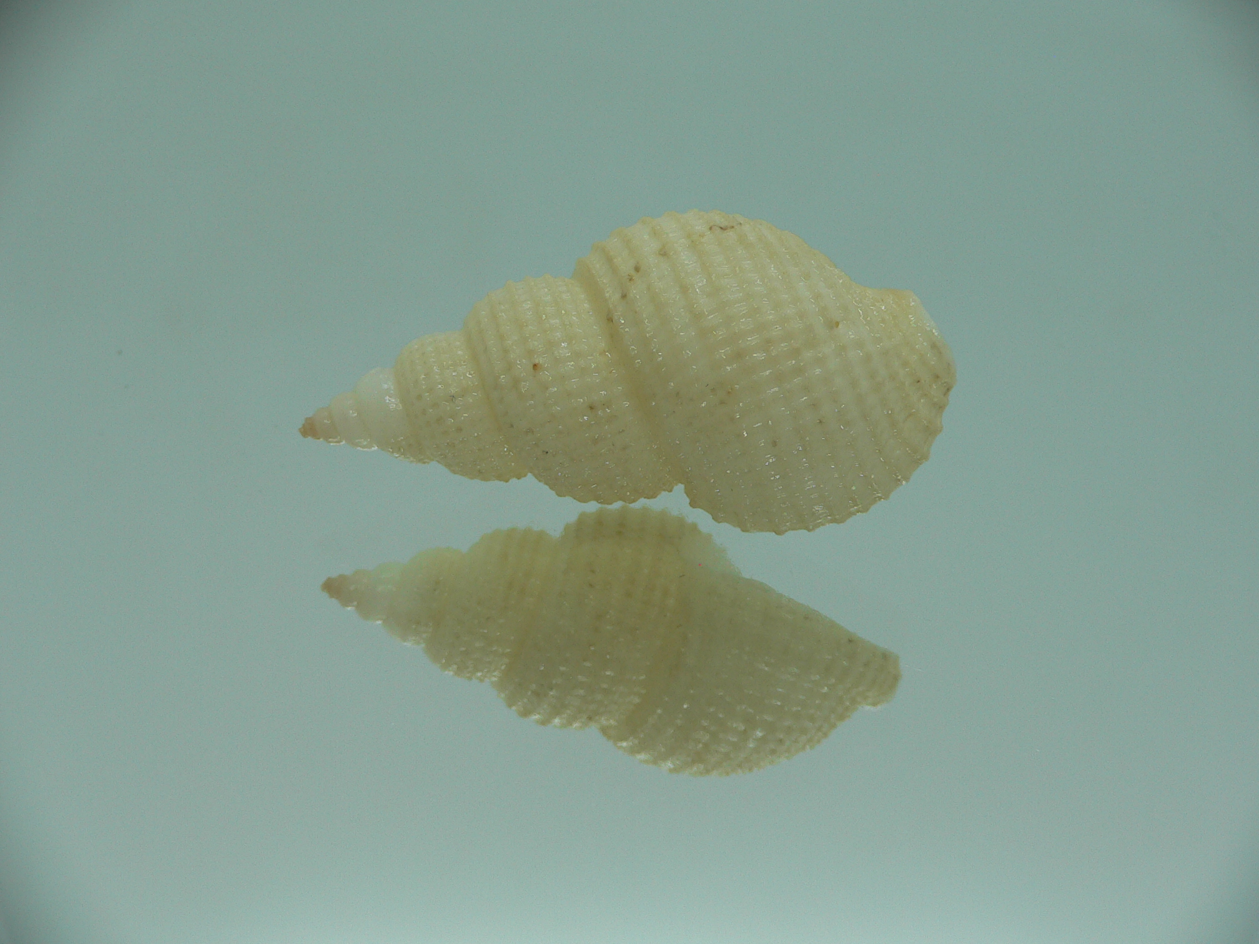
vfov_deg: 40.7
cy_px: 472
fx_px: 1273
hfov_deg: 52.6
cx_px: 630
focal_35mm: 35
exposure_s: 1/60
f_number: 2.8
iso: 80
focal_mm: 4.6
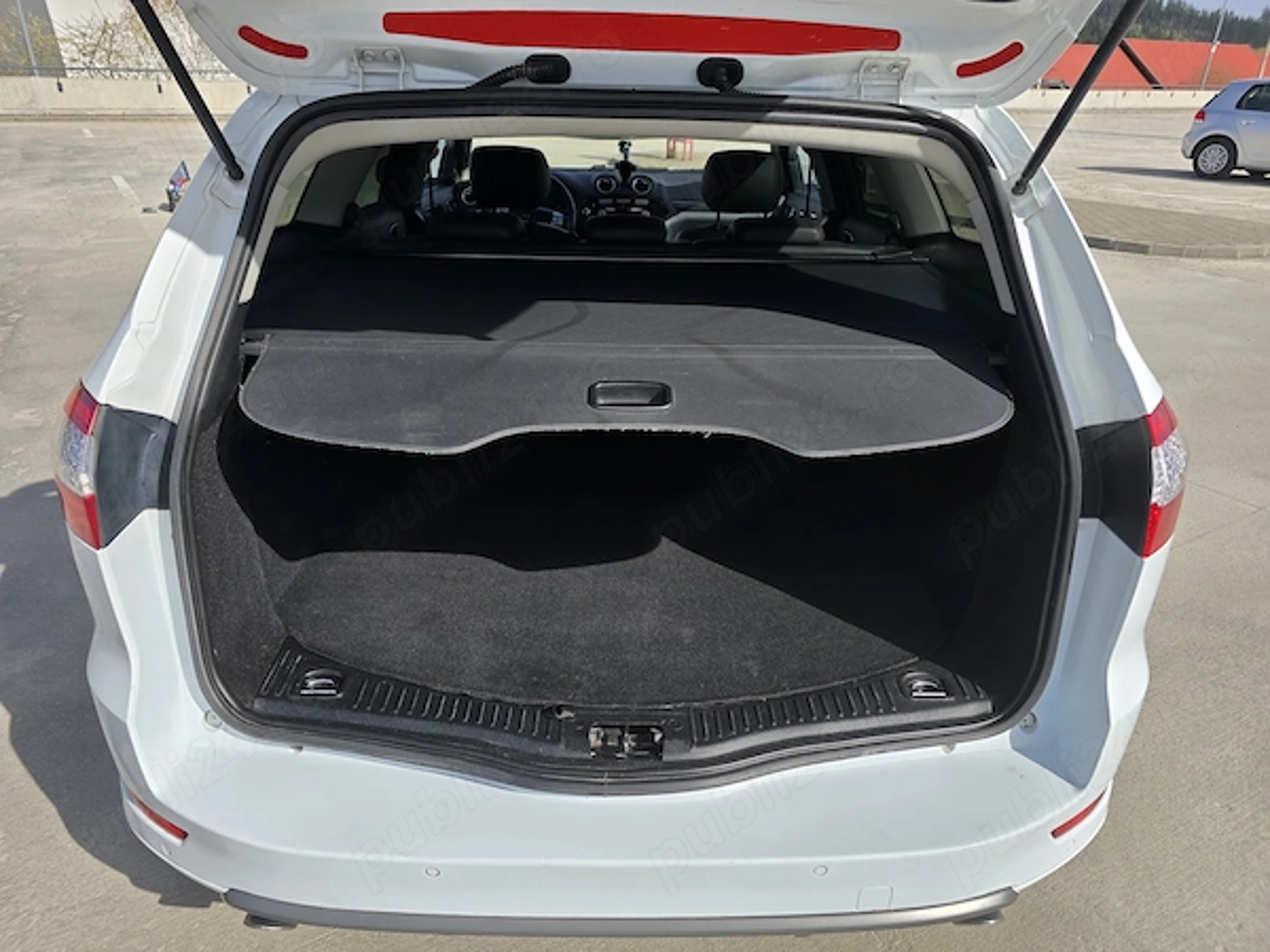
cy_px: 476
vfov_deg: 58.9
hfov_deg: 73.9
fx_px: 844
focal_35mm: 23
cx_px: 635
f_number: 1.7
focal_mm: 6.3
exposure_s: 1/952
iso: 12
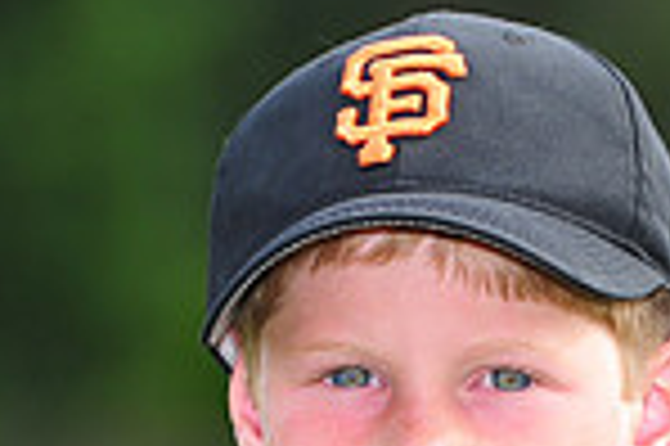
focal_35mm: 409
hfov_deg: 5.0
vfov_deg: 3.3
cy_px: 595
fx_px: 7603
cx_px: 436
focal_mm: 105
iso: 400
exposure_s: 1/1000
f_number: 4.5
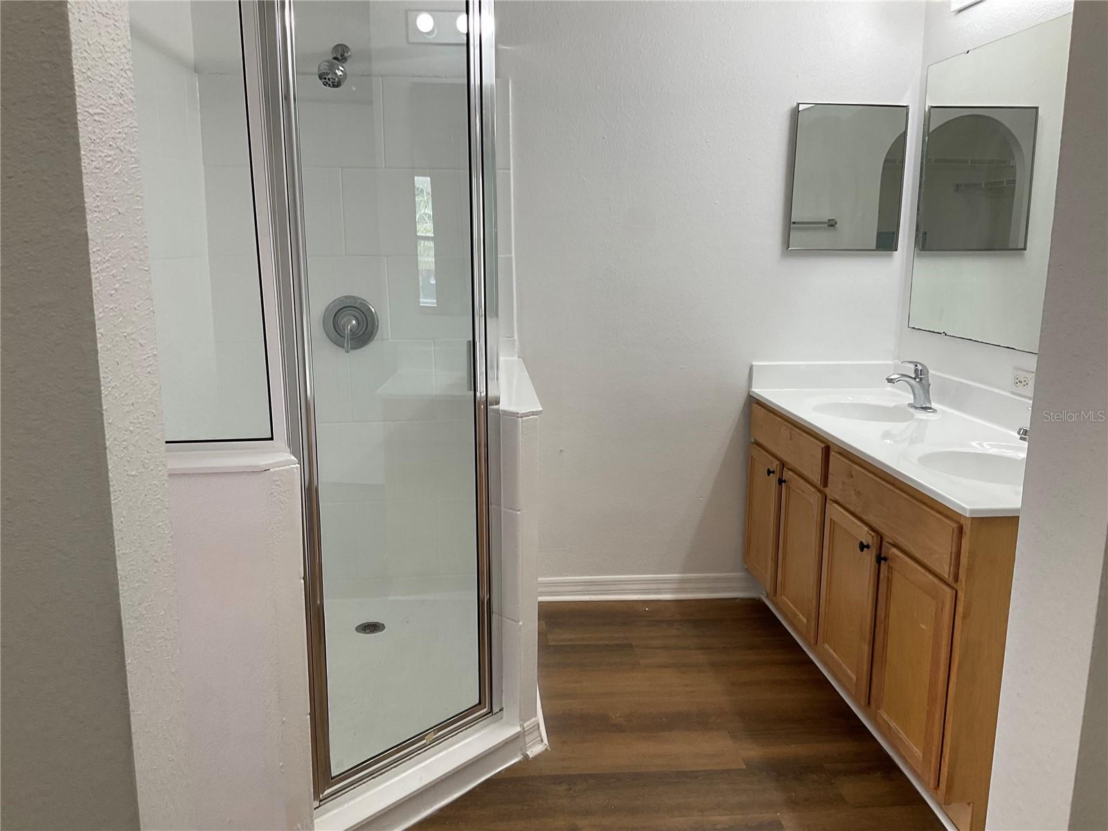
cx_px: 554
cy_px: 416
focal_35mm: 29
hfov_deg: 61.7
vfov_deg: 48.2
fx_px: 928
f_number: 1.8
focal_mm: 3
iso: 50
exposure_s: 1/120
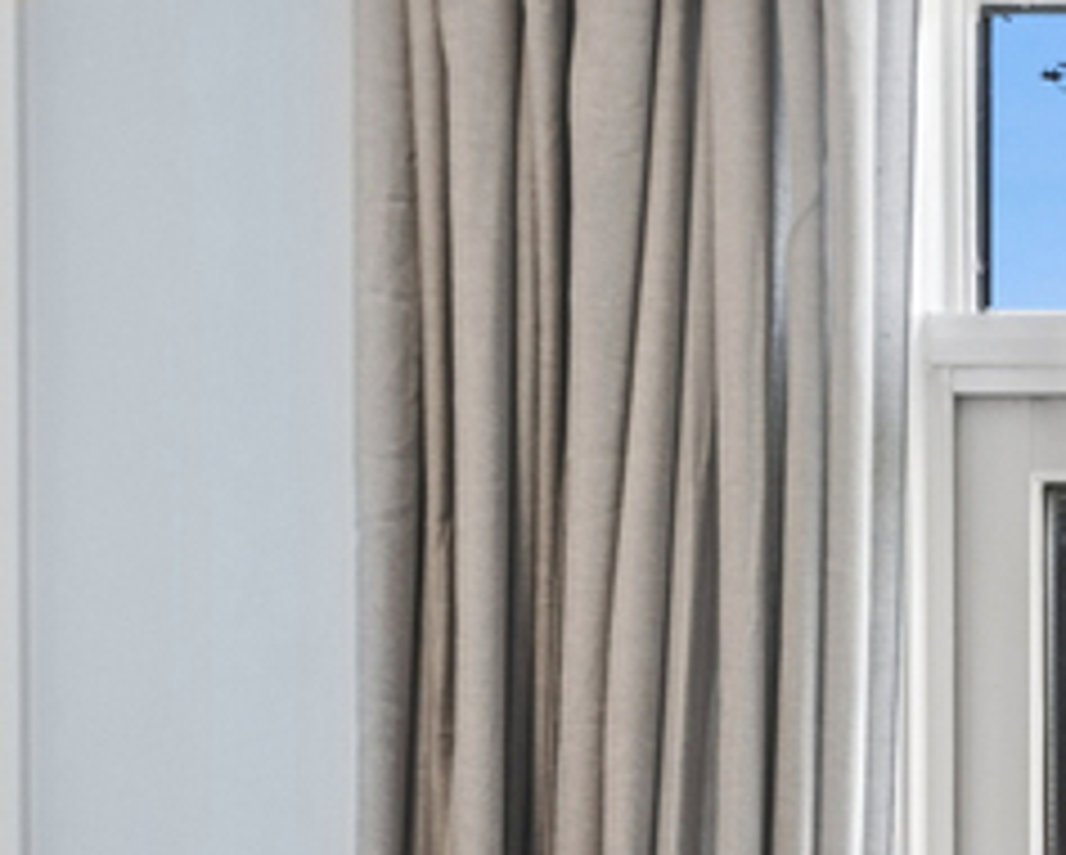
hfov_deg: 11.3
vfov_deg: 9.4
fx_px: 4863
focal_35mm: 154
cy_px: 1710
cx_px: 2145
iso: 200
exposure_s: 1/30
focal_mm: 24
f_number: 11
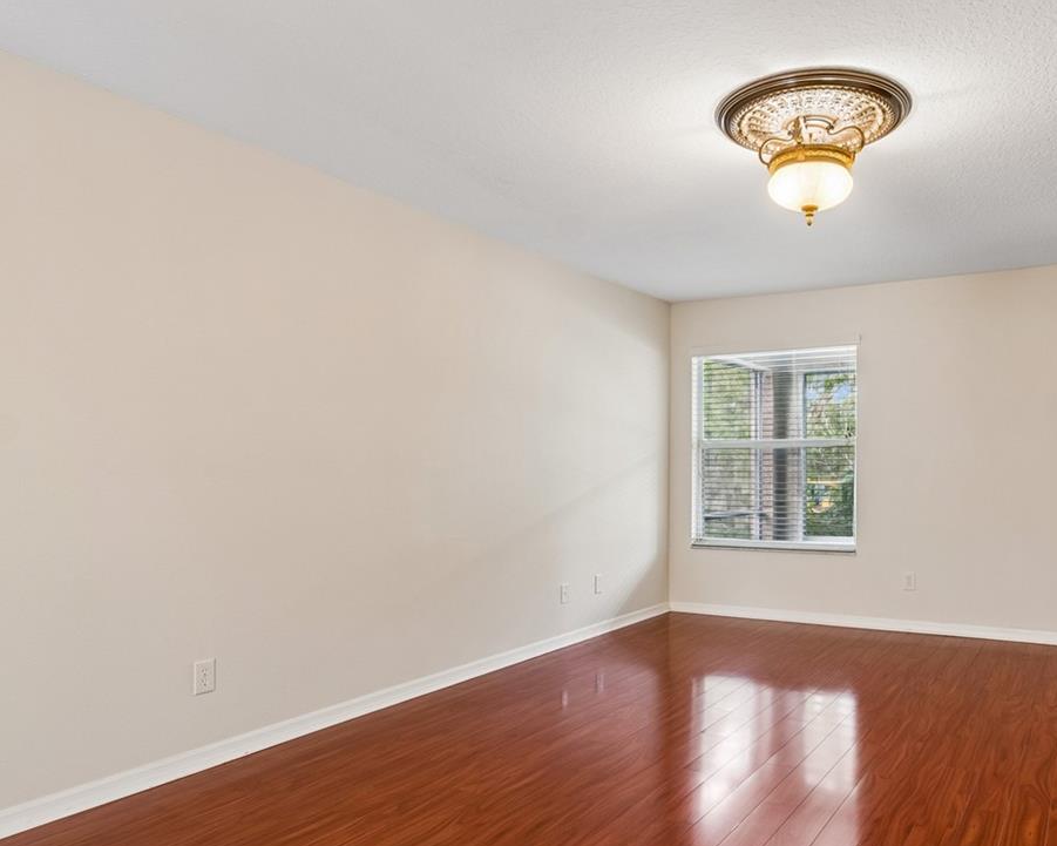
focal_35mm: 25
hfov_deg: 67.1
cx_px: 656
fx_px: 782
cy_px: 493
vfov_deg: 56.5
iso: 100
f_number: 7.1
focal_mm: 10
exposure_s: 2
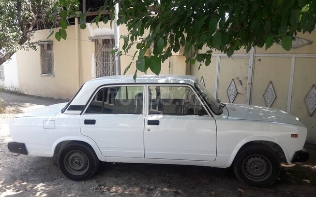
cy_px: 98
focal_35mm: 30
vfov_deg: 41.8
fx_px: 258
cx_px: 157
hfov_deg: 62.9
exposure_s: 1/338
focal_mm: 3.7
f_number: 1.9
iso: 40
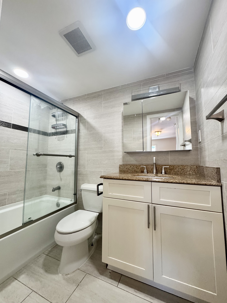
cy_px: 152
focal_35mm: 14
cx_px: 114
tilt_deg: +2.4
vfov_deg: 102.1
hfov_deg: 85.7
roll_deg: +0.3
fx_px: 122
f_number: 2.2
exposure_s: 1/120
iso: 250
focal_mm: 2.22
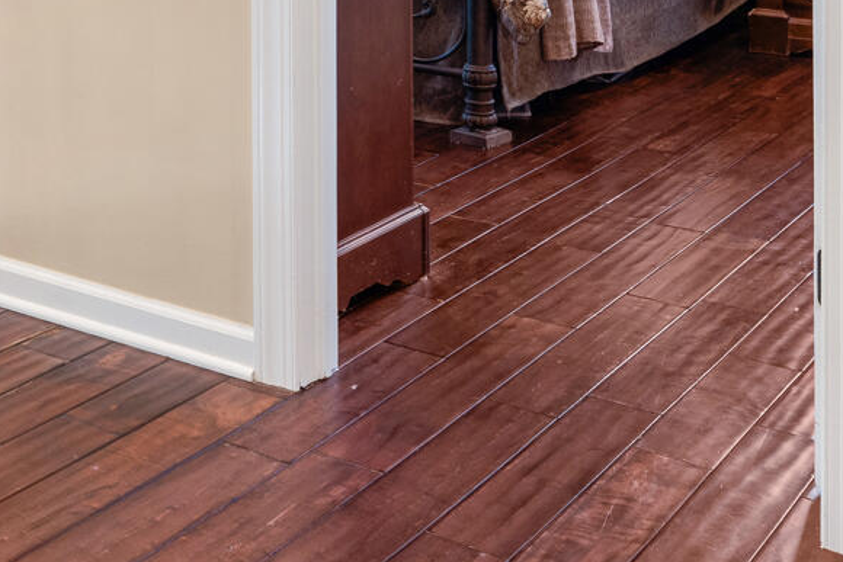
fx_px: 1616
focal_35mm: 69
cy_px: -271
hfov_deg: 28.3
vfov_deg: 17.8
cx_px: 105
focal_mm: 16
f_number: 8
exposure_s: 1/2.5
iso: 100
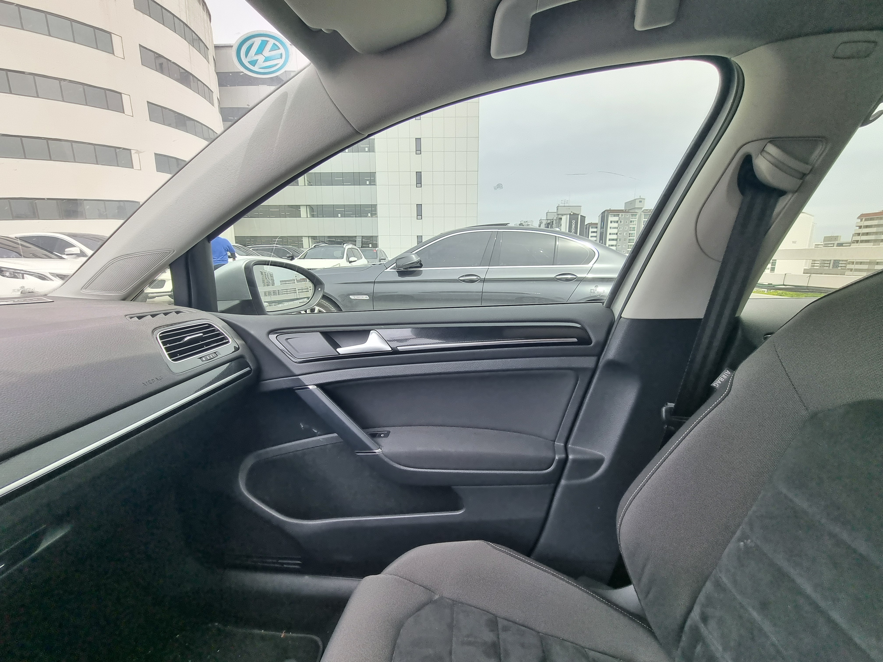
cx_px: 442
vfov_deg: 89.9
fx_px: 332
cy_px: 331
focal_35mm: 13
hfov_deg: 106.2
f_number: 2.2
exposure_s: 1/158
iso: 50
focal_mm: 2.2
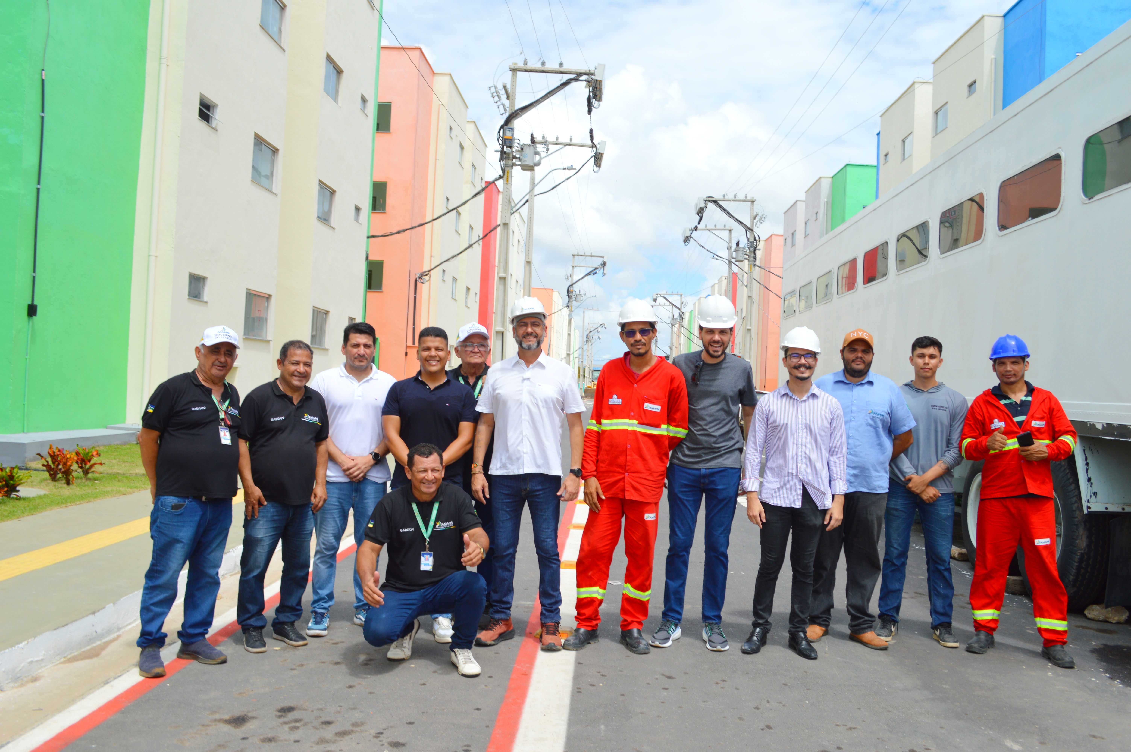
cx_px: 566
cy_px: 376
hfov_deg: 57.3
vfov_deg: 39.9
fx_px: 1036
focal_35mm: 33
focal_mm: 22
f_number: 7.1
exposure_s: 1/400
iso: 100
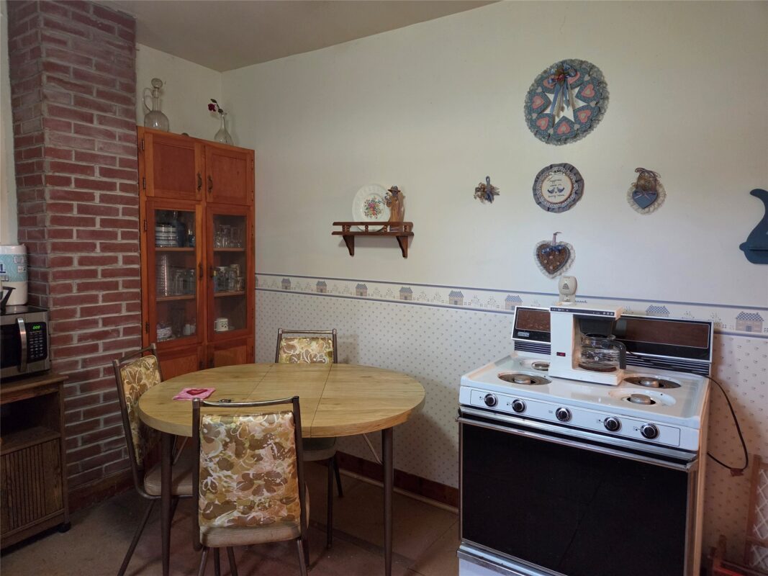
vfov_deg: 58.9
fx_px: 510
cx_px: 384
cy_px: 288
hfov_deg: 73.9
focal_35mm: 23
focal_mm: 5.4
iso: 1250
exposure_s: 1/120
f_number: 1.8
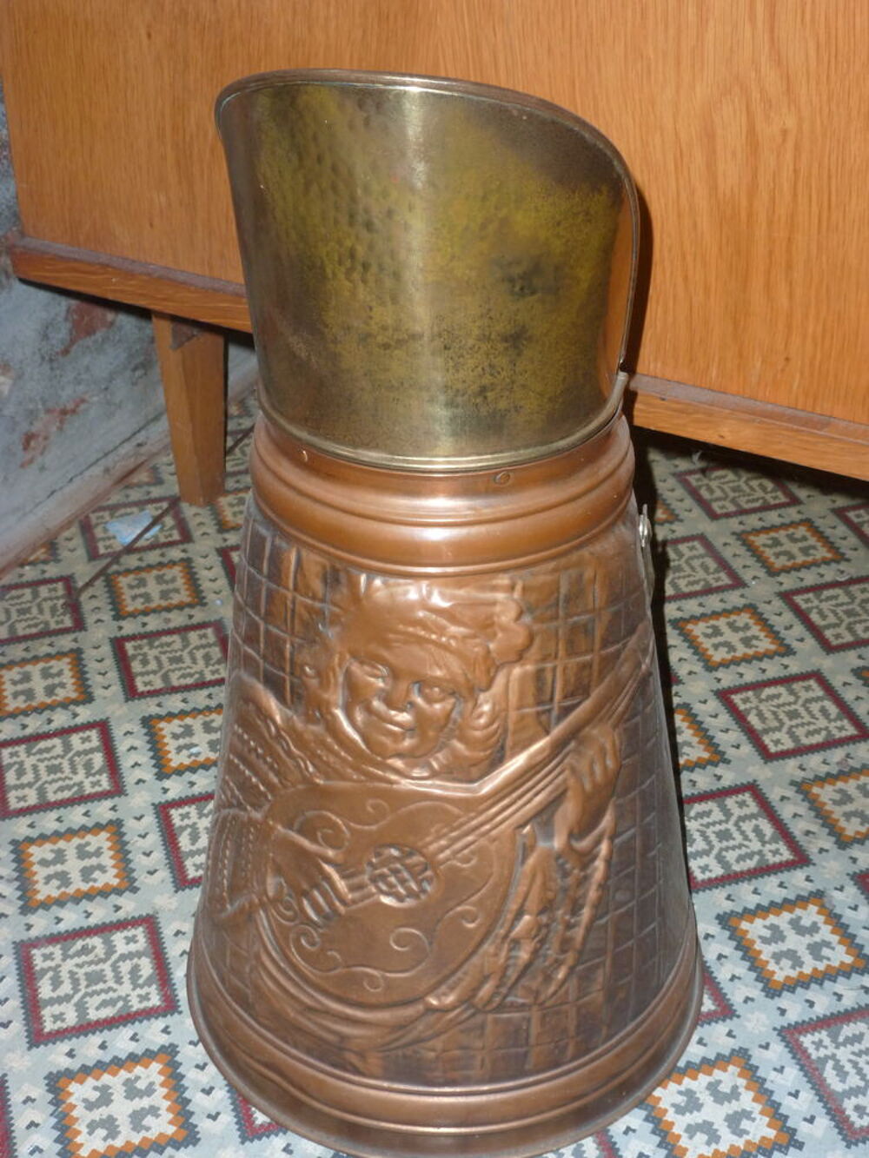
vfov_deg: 38.9
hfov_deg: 29.7
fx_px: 1640
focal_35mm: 49
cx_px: 434
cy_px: 579
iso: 160
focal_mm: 8.7
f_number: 4.1
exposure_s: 1/60
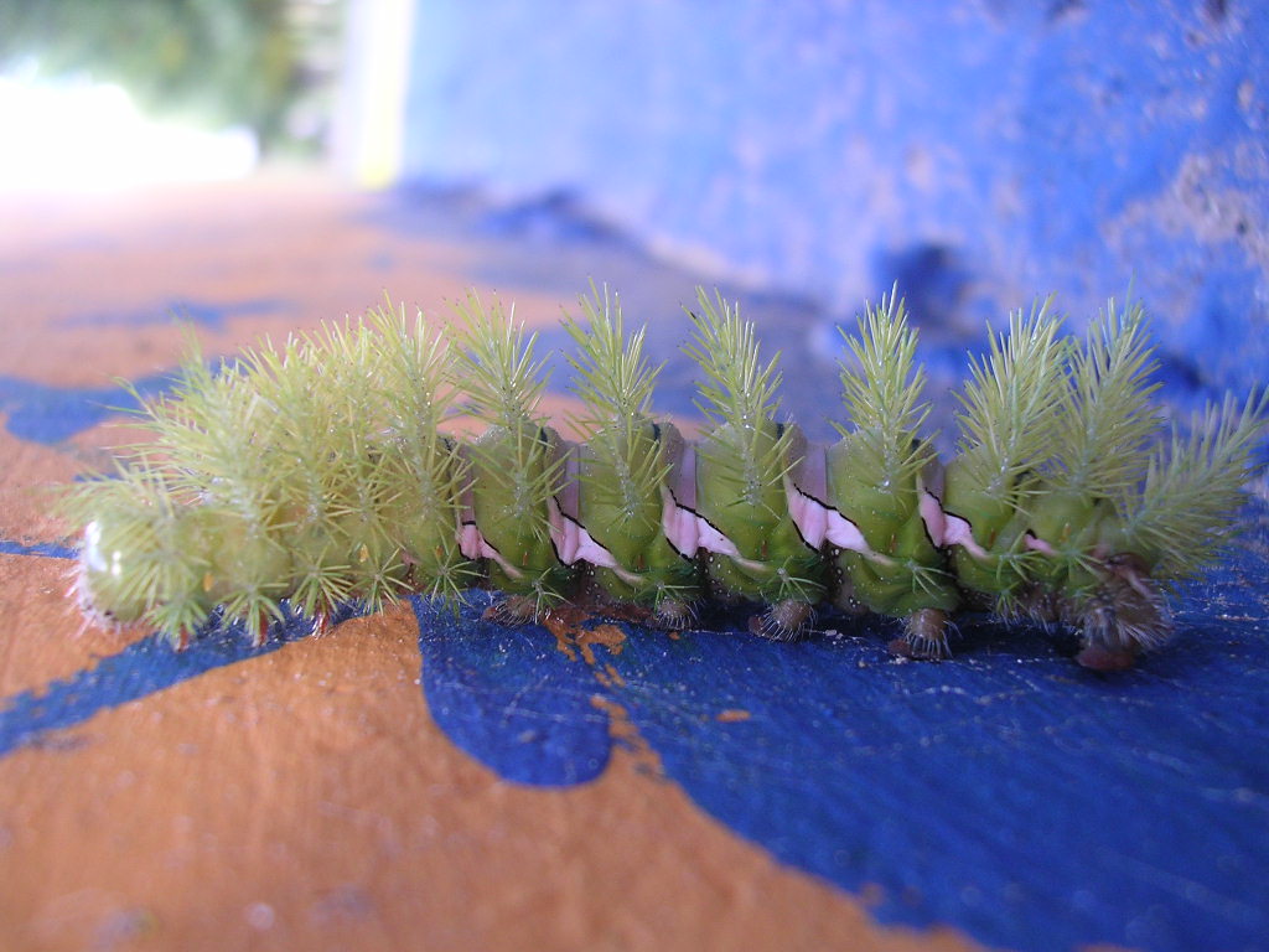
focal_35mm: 38
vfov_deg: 37.7
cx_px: 634
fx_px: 1393
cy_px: 476
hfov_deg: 49.0
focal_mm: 5.8
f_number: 2.8
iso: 100
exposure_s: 1/13.3
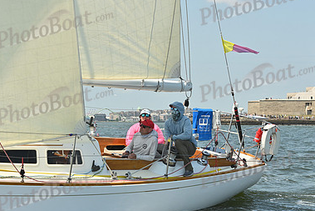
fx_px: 937
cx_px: 157
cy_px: 136
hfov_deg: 19.1
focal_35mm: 107
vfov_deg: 12.8
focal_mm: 70
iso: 320
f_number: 8
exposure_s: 1/1250
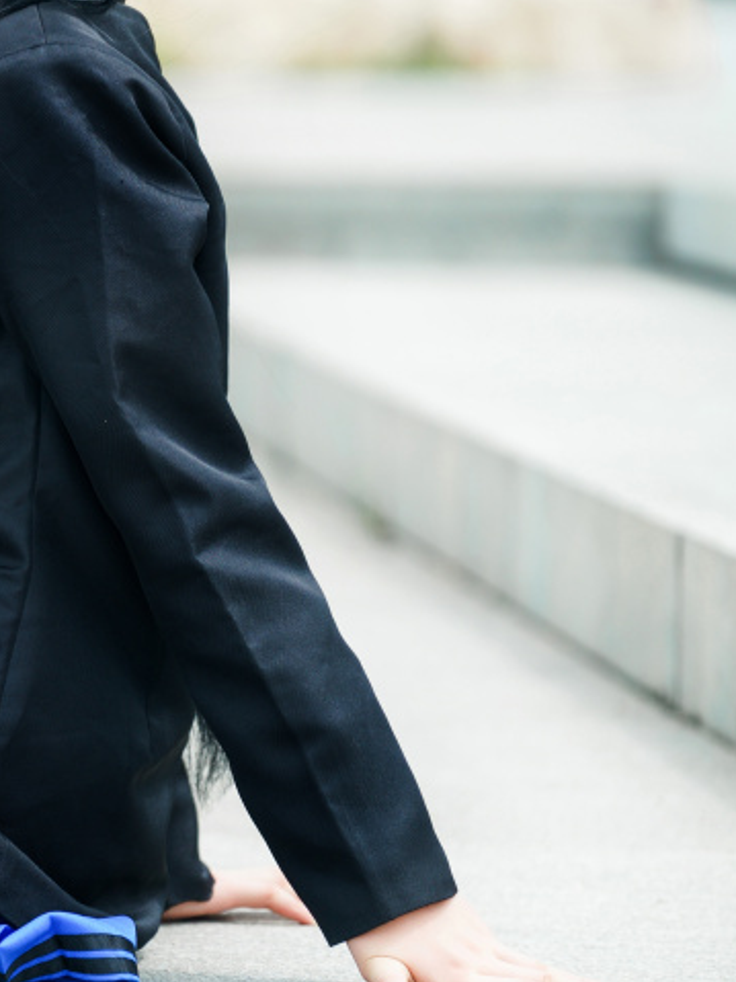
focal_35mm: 325
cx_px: -449
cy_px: 369
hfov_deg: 4.5
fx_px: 9218
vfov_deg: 6.1
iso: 100
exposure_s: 1/1250
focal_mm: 135
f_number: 2.8
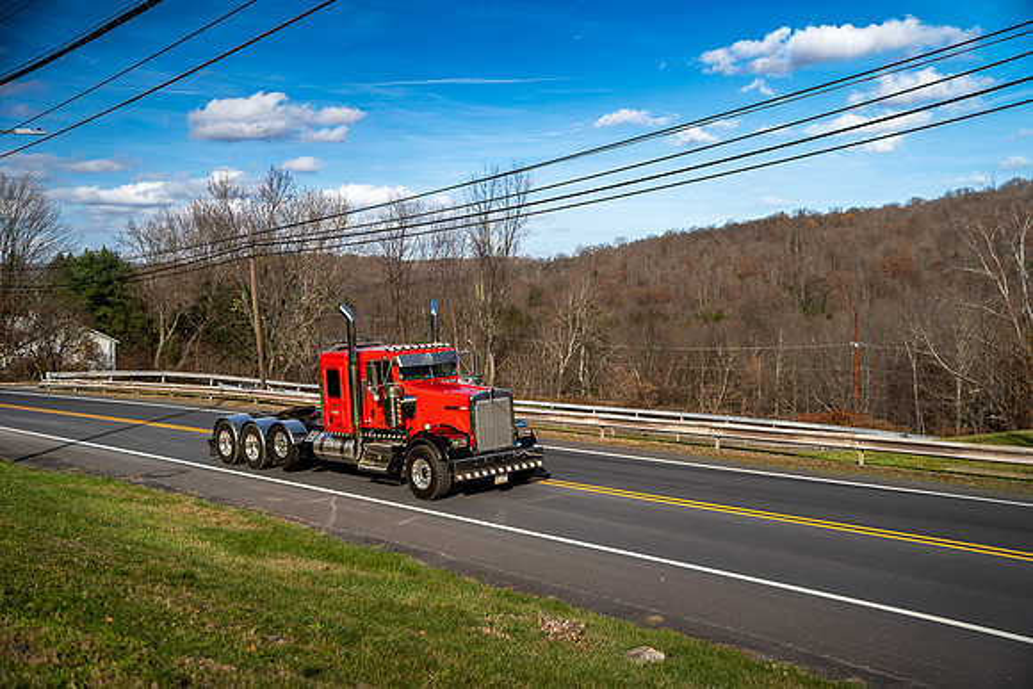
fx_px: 1091
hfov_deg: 50.7
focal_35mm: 38
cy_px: 344
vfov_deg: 35.1
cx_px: 516
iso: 125
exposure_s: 1/160
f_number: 2.2
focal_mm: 38
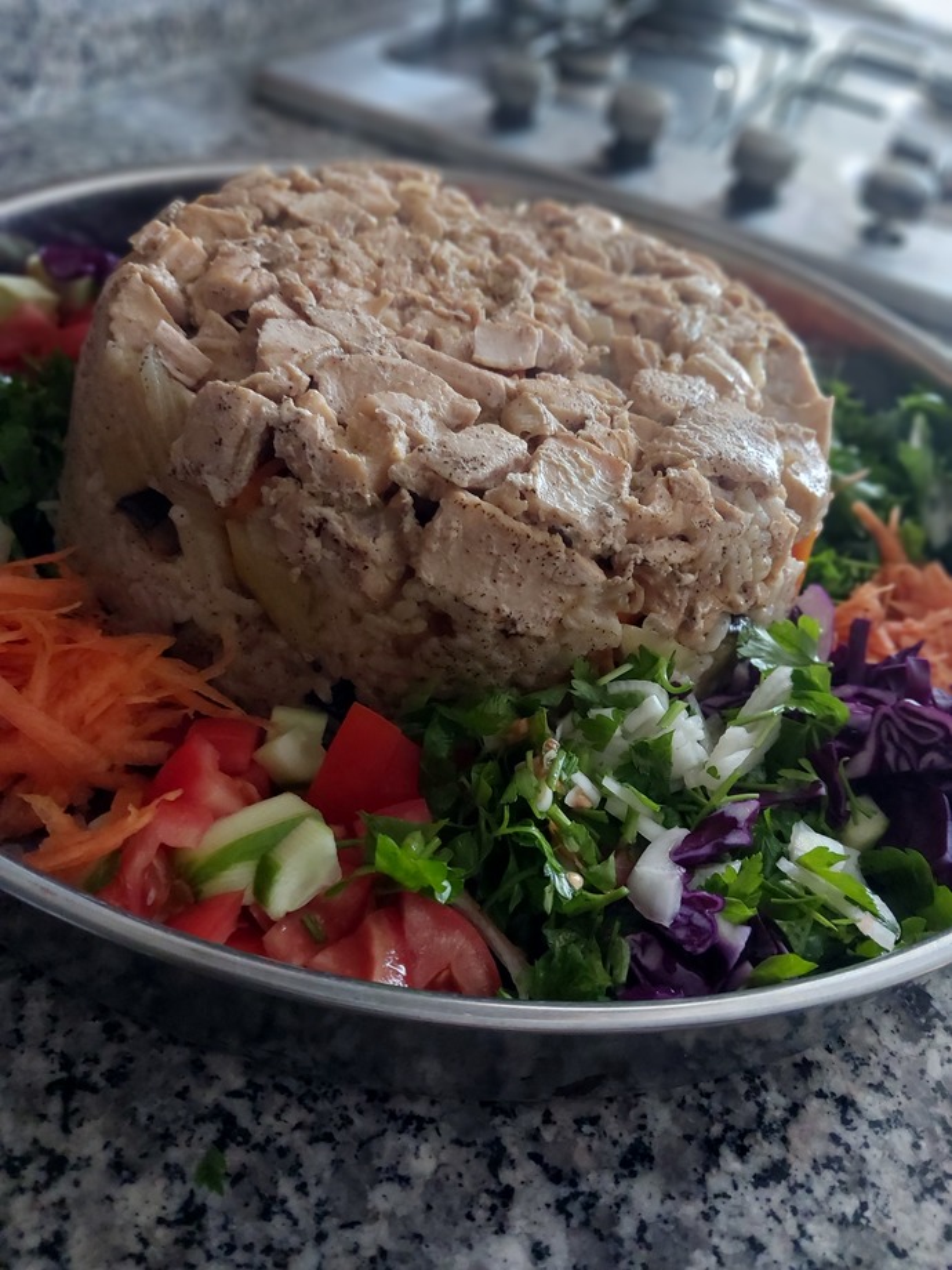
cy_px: 635
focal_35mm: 30
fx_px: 1100
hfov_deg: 46.8
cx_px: 476
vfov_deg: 60.0
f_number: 1.8
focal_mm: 4.6
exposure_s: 1/17
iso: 400
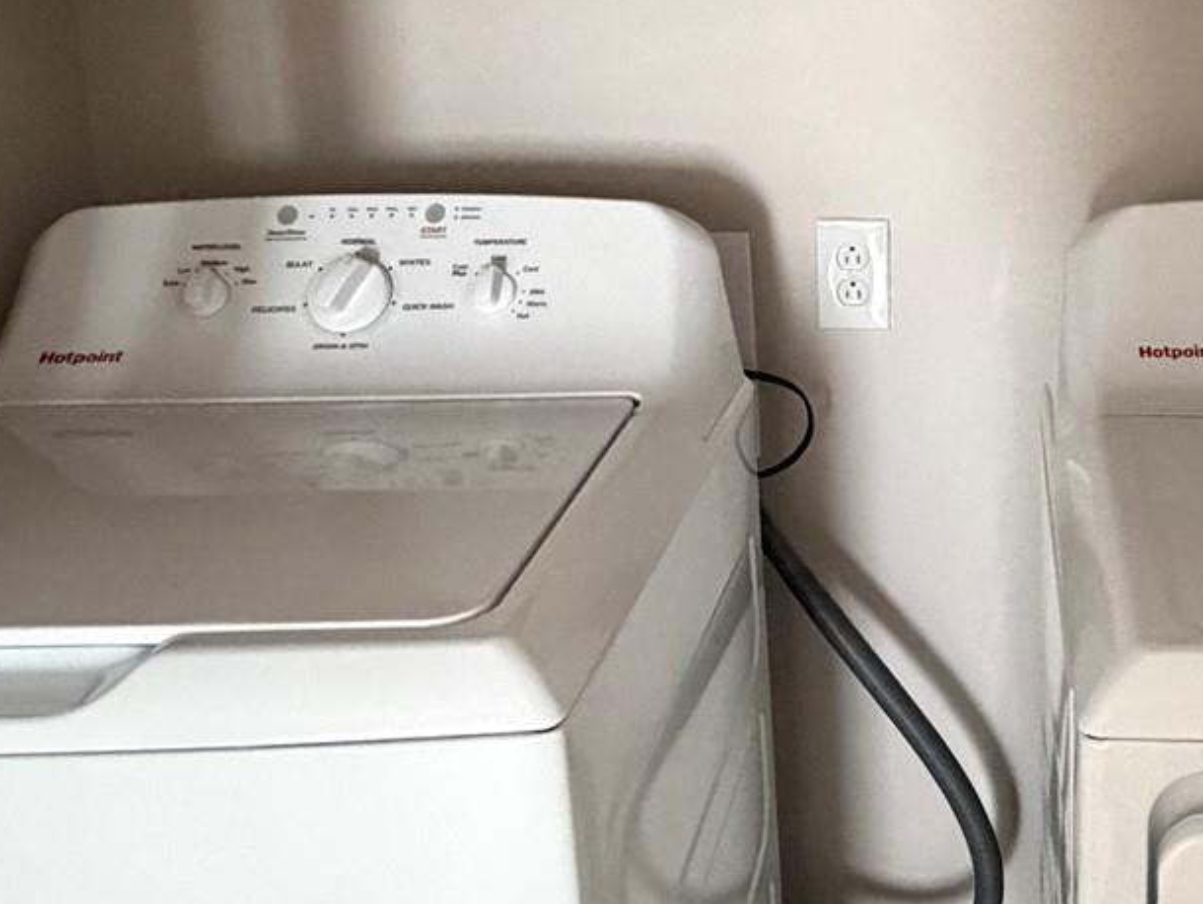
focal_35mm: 47
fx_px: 1634
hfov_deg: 37.5
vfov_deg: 30.6
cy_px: 274
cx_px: 1108
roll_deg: +0.6
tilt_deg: -13.7
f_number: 2.2
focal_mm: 2.22
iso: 1000
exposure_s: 1/60
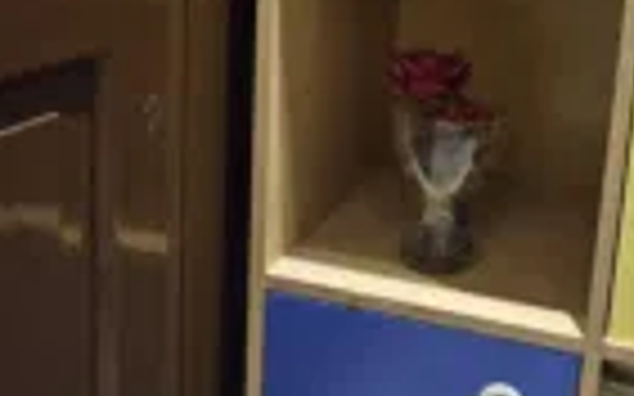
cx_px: 553
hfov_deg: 46.2
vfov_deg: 30.9
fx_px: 674
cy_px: 22
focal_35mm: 39
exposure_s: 1/25
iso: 640
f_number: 2.2
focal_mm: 1.74
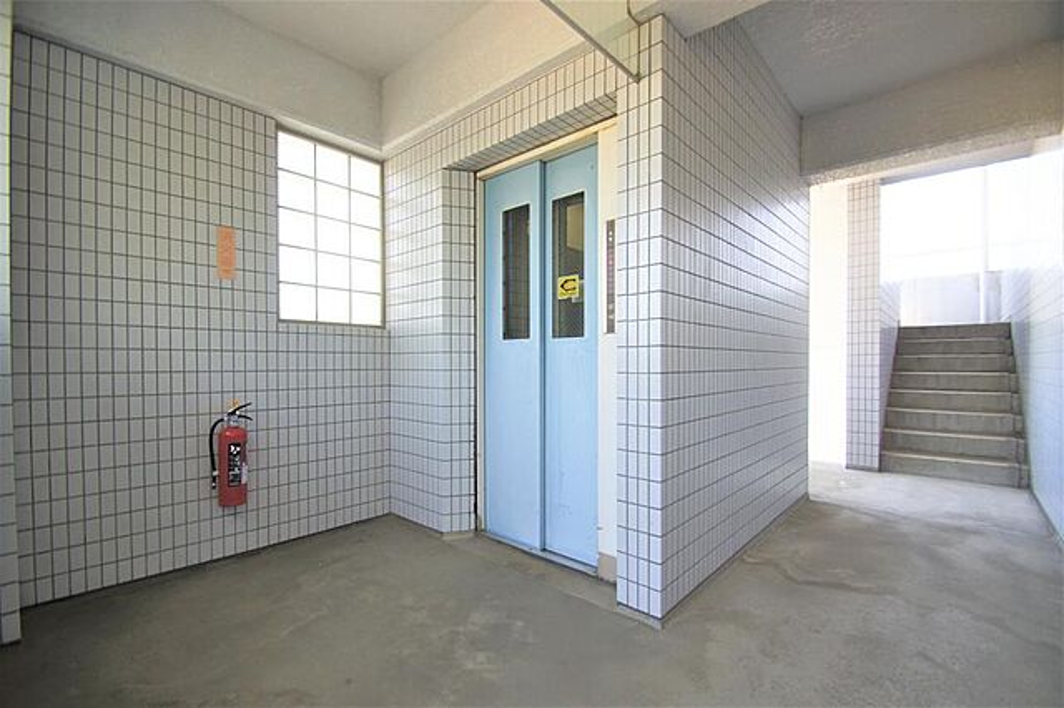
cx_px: 532
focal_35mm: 15
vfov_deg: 77.3
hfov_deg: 100.4
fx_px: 443
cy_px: 354
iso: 100
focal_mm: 10
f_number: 4
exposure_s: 1/40
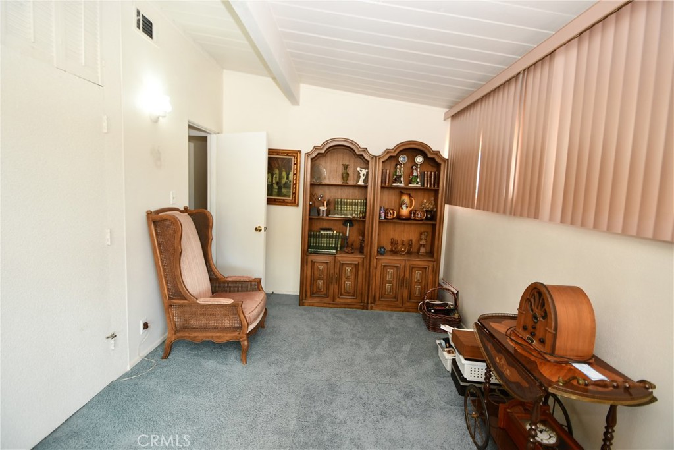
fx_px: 281
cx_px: 337
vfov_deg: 77.3
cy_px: 225
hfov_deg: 100.4
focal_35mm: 15
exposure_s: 1/60
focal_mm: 10
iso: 450
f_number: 4
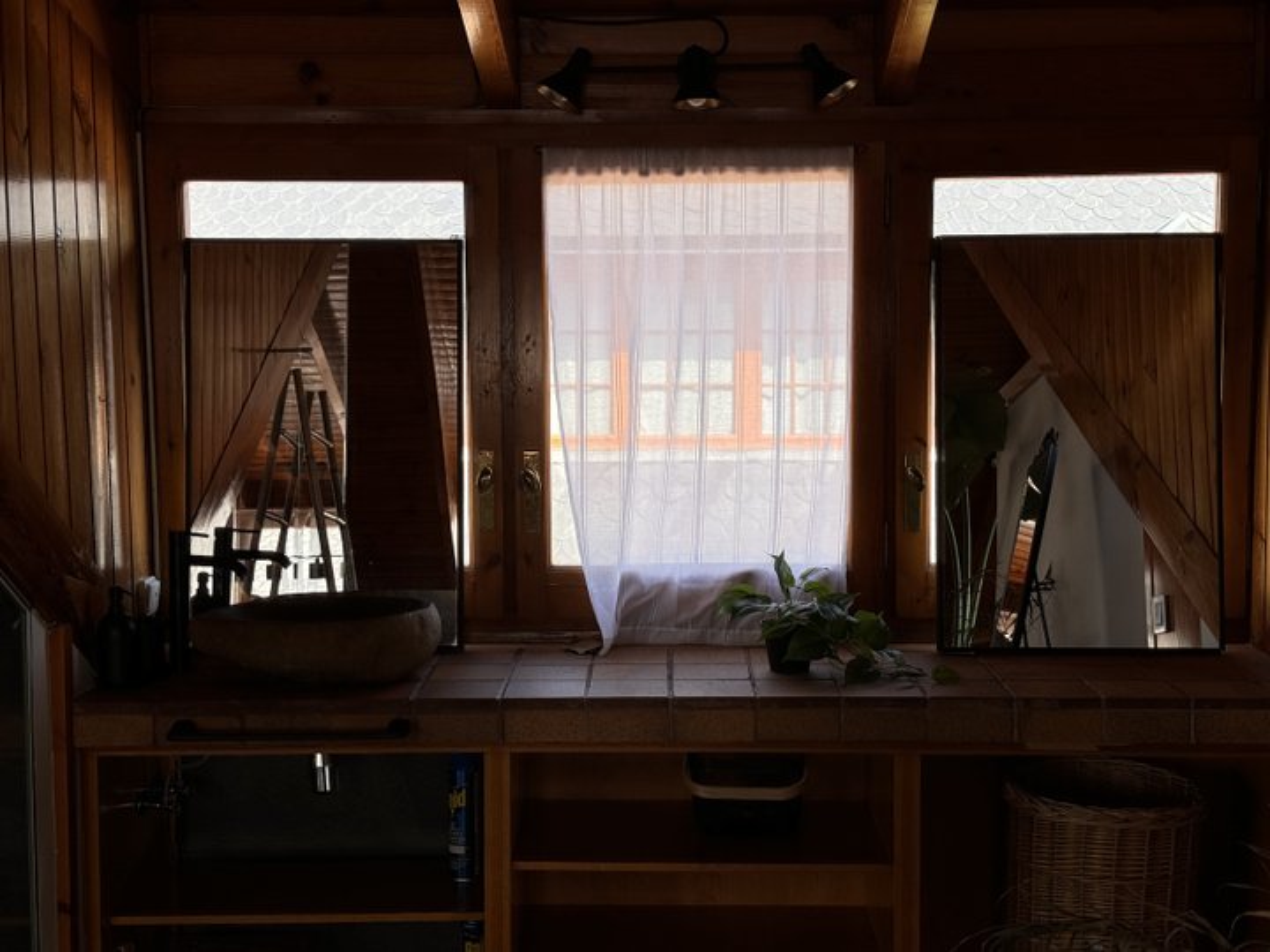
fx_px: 1761
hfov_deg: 39.7
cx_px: 635
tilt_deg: -4.7
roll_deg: +1.2
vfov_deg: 30.3
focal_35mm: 48
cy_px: 476
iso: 64
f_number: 1.78
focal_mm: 6.76
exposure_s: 1/430
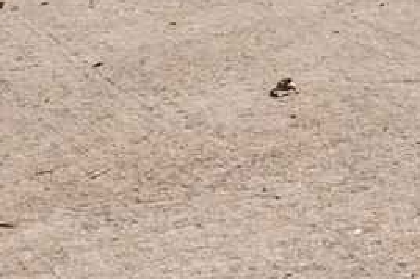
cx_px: 840
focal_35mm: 107
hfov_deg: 15.4
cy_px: -431
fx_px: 1247
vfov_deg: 10.6
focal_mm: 14
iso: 250
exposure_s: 1/320
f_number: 7.1
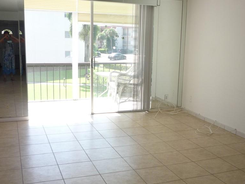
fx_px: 304
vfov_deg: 33.6
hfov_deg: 43.7
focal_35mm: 43
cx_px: 143
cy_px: 103
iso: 100
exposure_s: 1/100
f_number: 3.3
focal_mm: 5.2
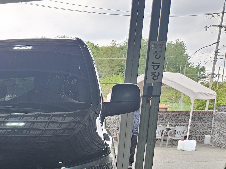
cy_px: 207
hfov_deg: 27.2
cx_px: -58
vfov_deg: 22.1
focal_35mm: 61
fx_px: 398
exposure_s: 1/120
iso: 32
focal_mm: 5.4
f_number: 1.8
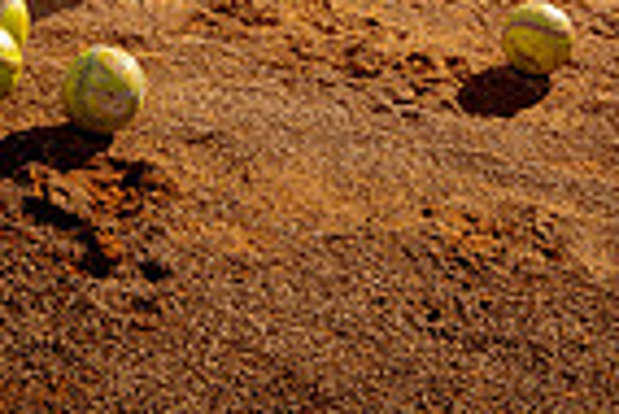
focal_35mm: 92
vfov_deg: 12.6
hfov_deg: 22.1
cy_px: -479
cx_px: 344
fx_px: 1583
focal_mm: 29
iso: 100
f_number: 7.1
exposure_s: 1/250
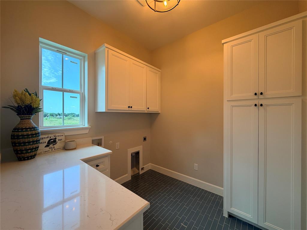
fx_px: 124
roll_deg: +0.7
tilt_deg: +0.7
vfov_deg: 85.7
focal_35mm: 14
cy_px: 115
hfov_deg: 102.1
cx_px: 154
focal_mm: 2.22
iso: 64
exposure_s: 1/120
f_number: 2.2
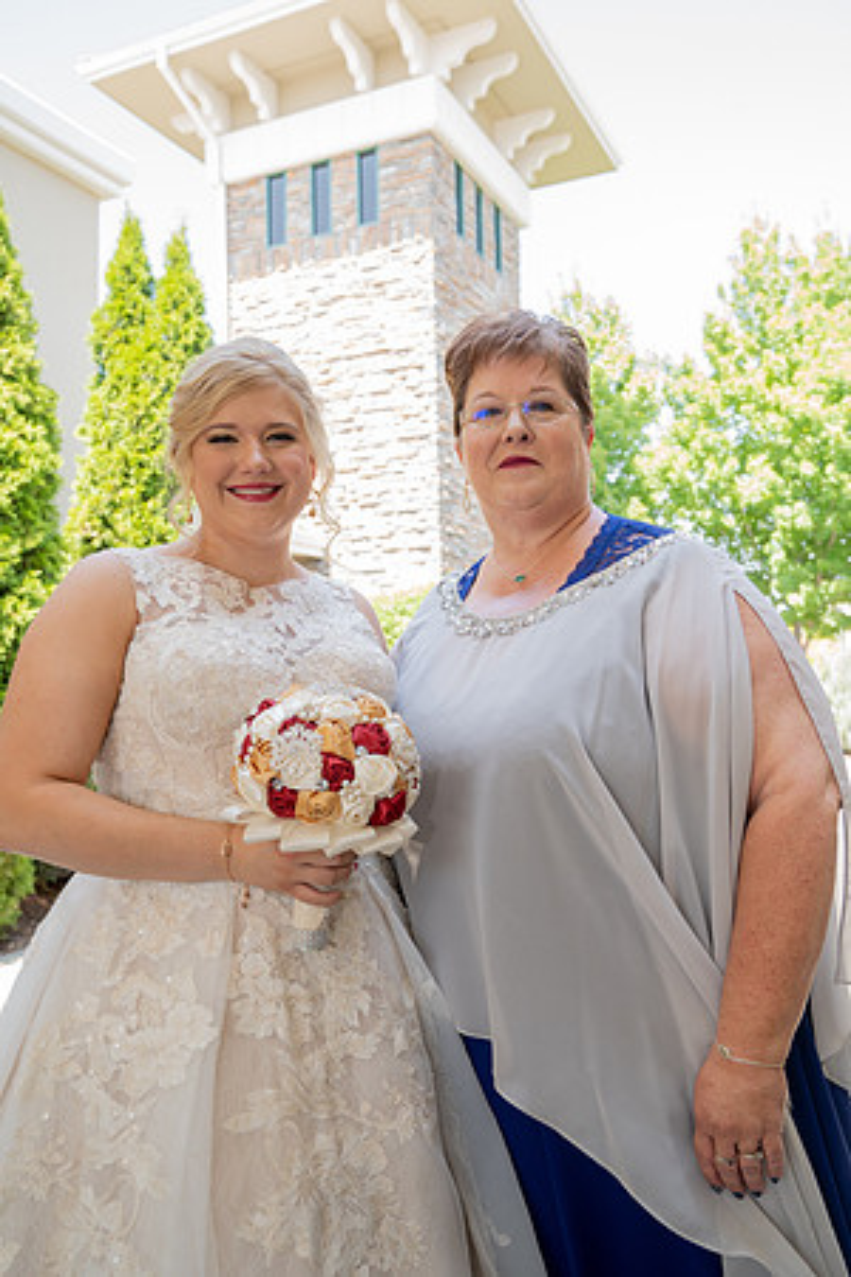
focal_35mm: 29
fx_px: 1028
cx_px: 426
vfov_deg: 63.7
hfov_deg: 45.0
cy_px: 638
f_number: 5
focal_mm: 29
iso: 640
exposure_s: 1/200
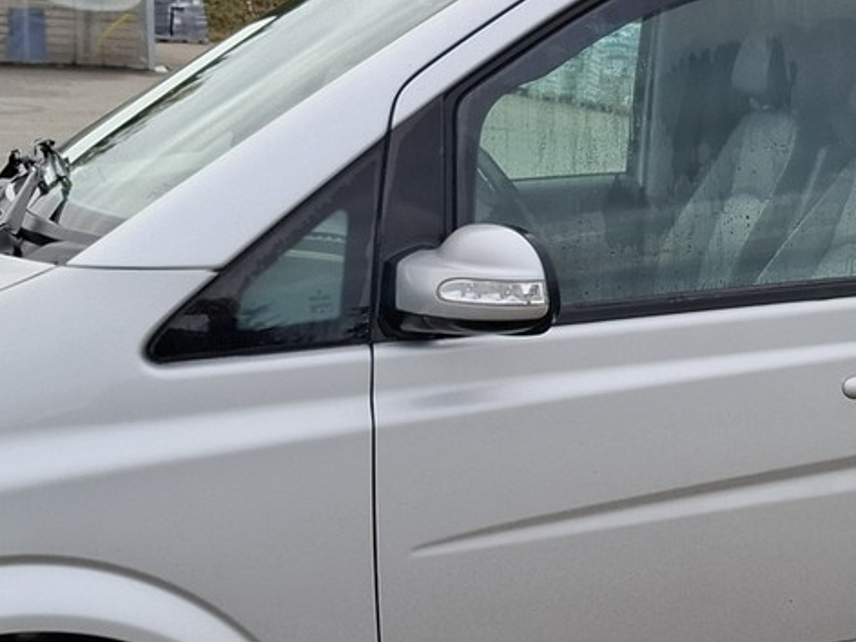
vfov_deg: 18.8
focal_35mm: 78
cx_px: 852
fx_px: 1929
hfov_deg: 23.9
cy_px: 423
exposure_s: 1/751
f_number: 1.8
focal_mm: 5.54
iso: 50
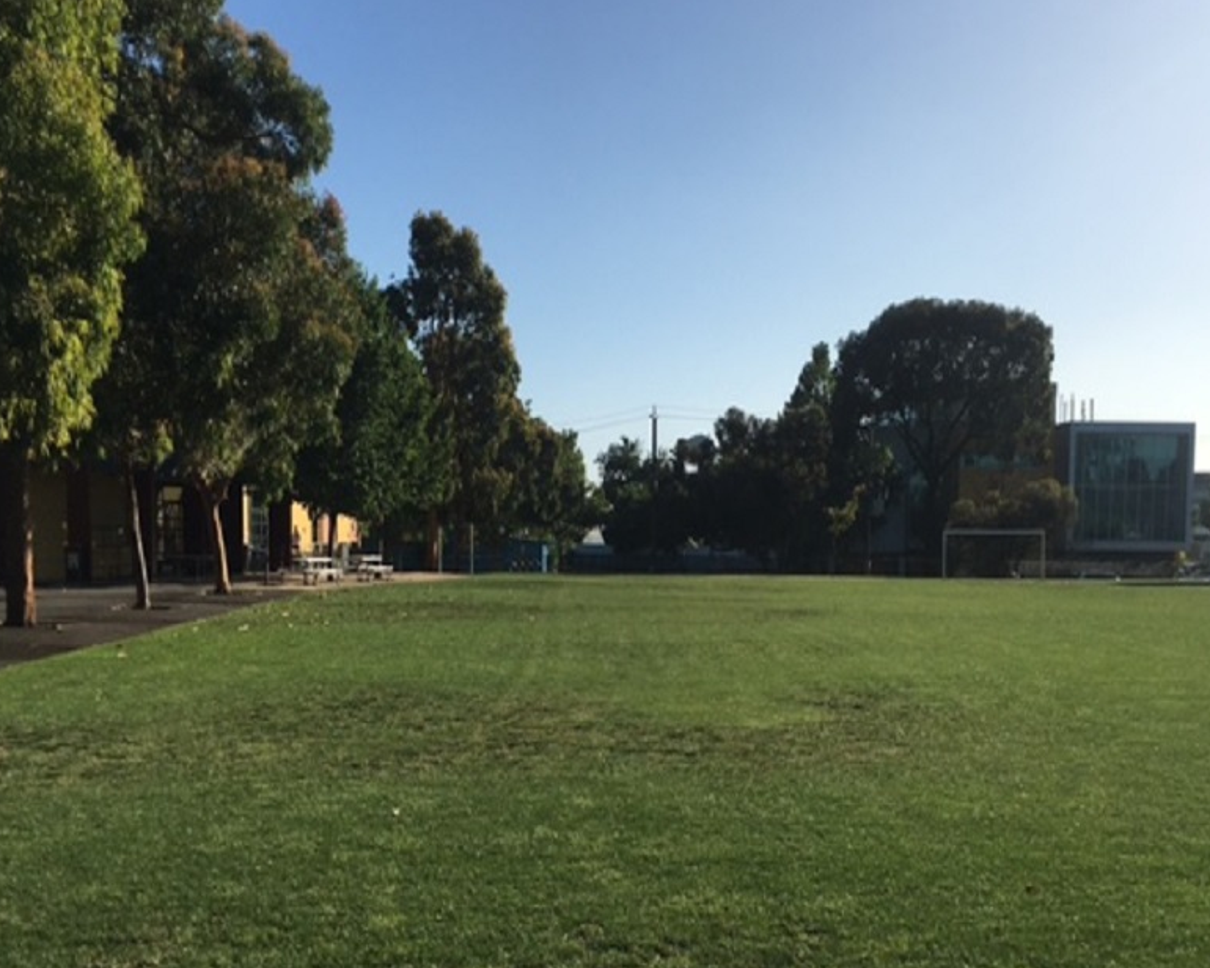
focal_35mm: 34
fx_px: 1218
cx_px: 644
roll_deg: +2.5
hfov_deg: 52.8
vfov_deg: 43.3
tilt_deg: +1.3
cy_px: 511
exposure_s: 1/2404
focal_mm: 4.15
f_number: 2.2
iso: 25
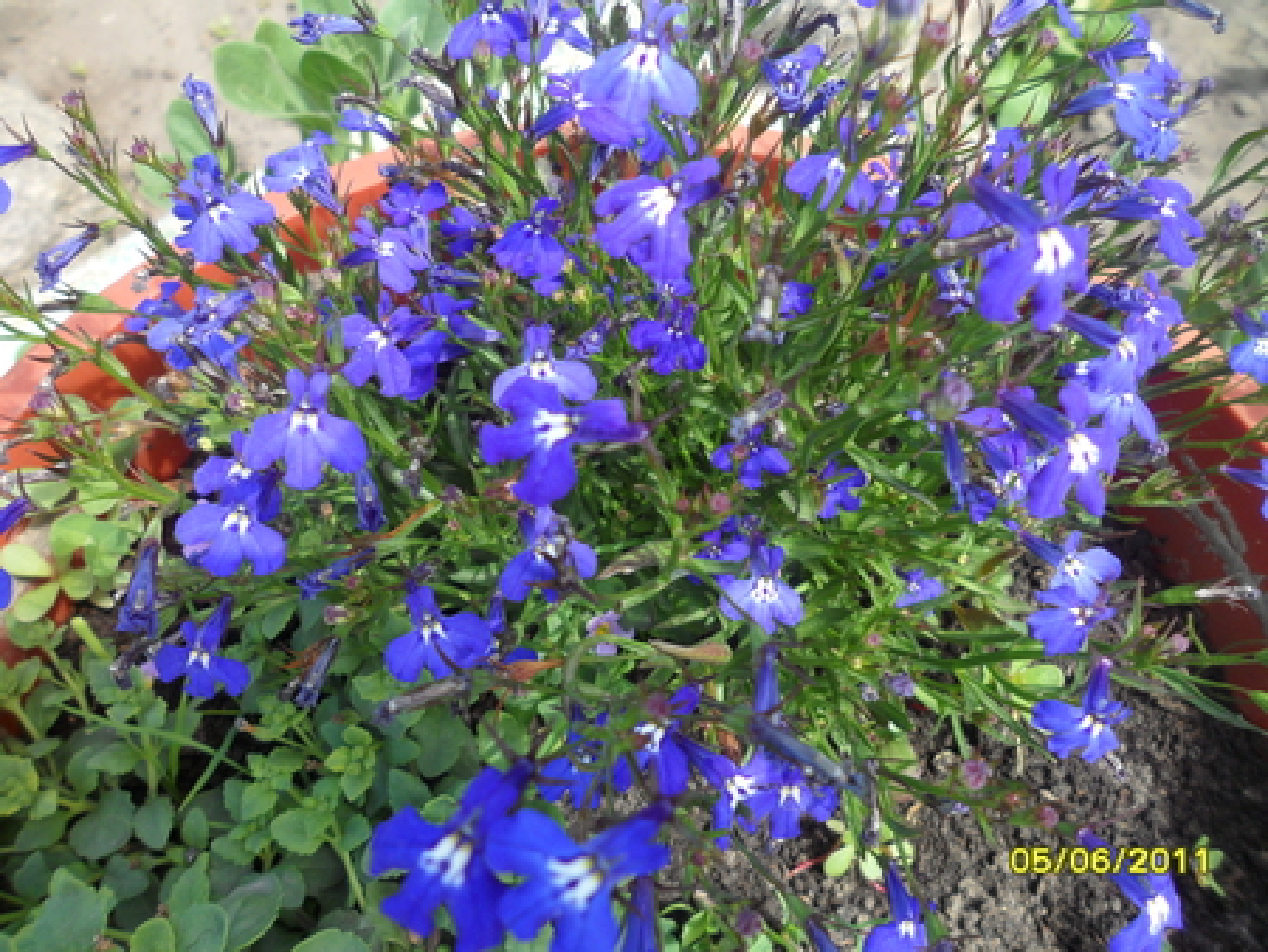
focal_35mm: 27
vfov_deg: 51.4
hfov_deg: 65.3
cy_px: 476
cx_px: 634
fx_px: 990
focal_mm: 4.9
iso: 80
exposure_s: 1/180
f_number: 3.5
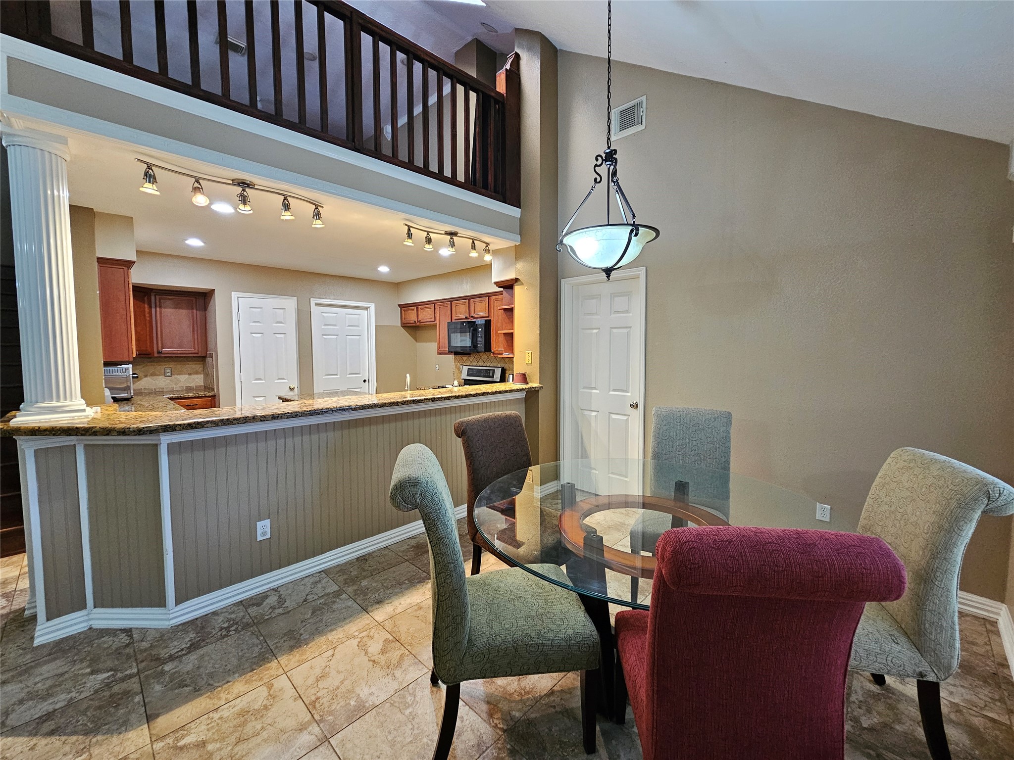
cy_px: 380
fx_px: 381
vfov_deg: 89.9
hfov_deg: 106.2
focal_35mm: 13
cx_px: 507
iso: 400
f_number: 2.2
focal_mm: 2.2
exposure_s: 1/30
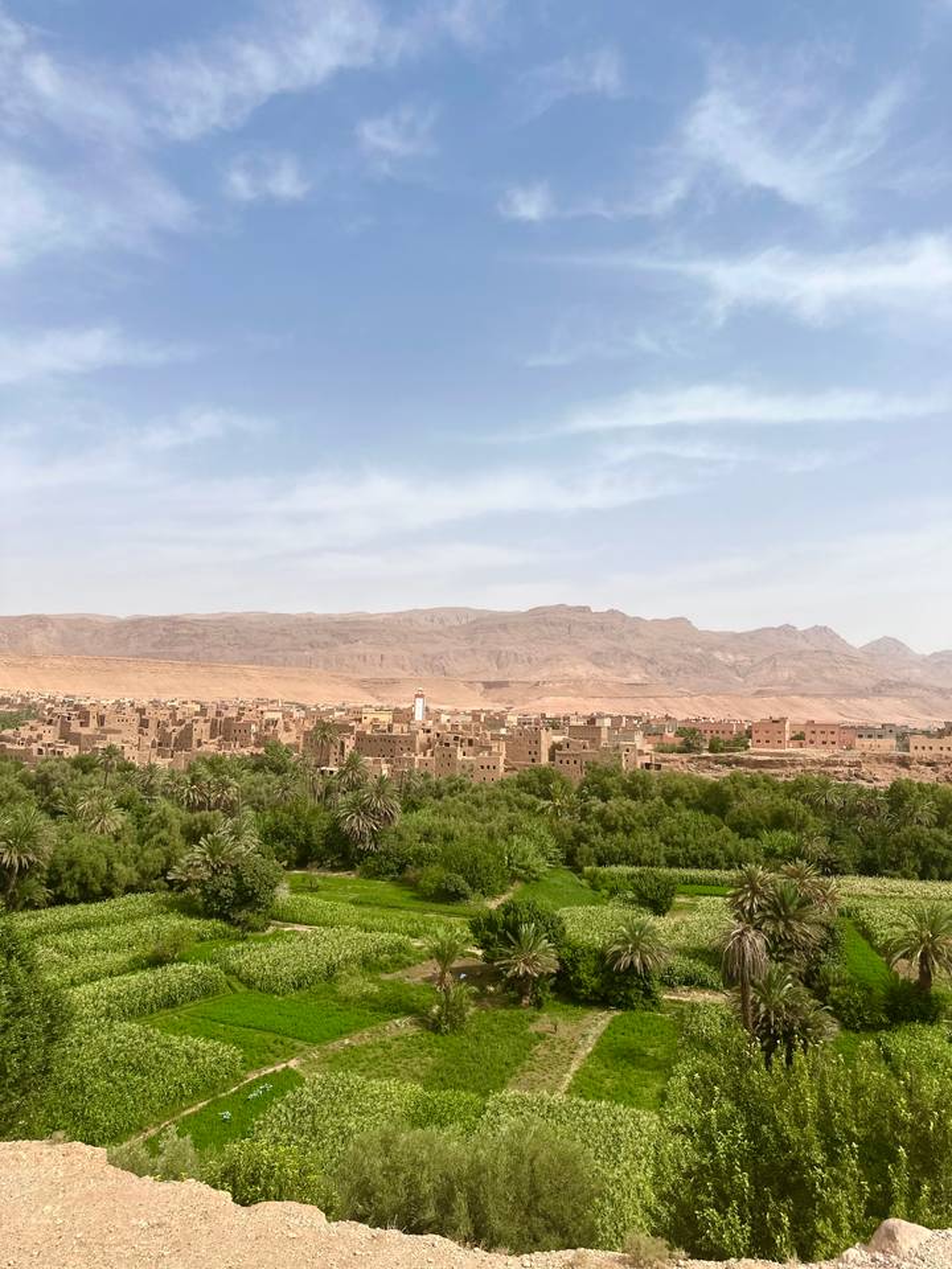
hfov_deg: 56.8
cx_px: 476
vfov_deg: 71.6
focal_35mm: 24
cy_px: 634
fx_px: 880
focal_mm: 6.86
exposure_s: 1/6211
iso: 80
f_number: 1.78
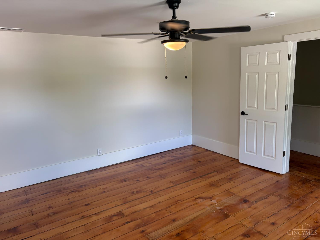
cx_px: 160
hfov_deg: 67.3
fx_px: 240
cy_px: 120
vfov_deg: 53.1
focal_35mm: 26
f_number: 1.6
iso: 125
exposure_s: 1/120
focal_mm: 5.96
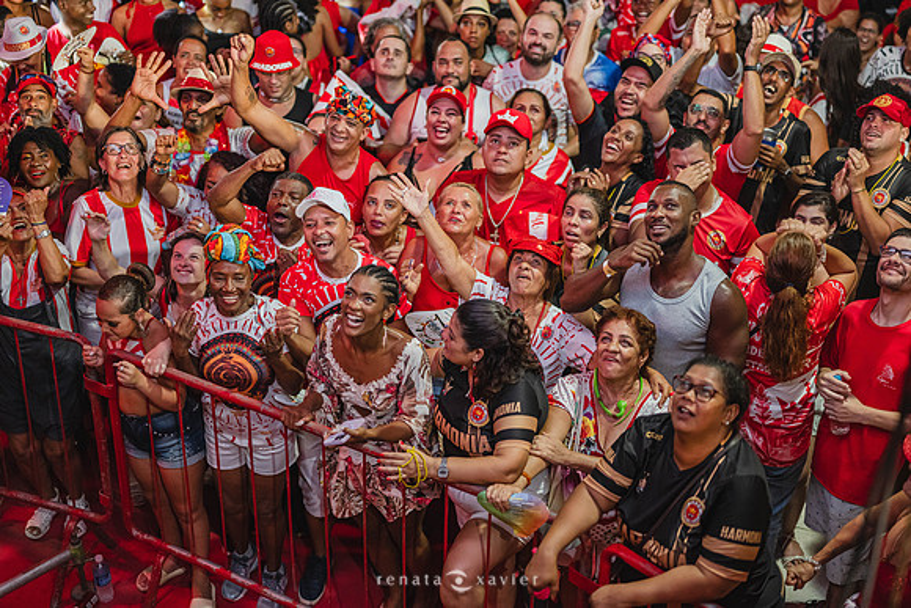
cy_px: 304
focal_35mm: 50
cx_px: 456
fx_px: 1266
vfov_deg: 27.0
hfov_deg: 39.6
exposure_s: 1/800
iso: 2000
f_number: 1.2
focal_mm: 50
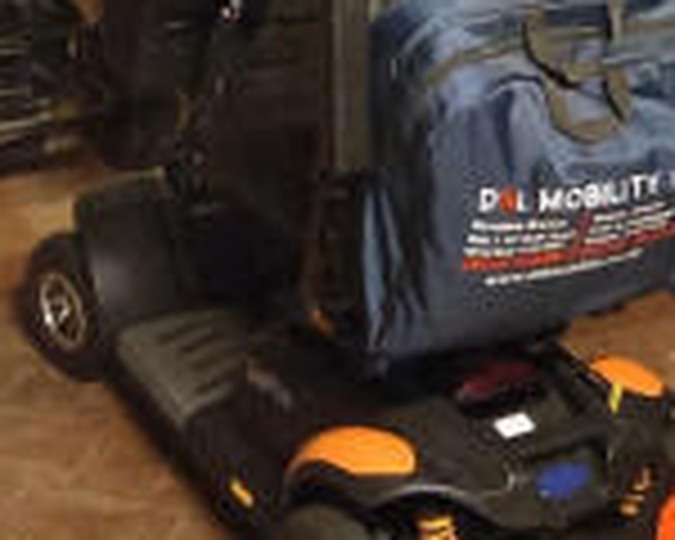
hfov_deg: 20.1
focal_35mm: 95
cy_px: -326
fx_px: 1898
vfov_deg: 14.8
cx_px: 191
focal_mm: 4.6
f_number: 2
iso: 3200
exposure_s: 1/10
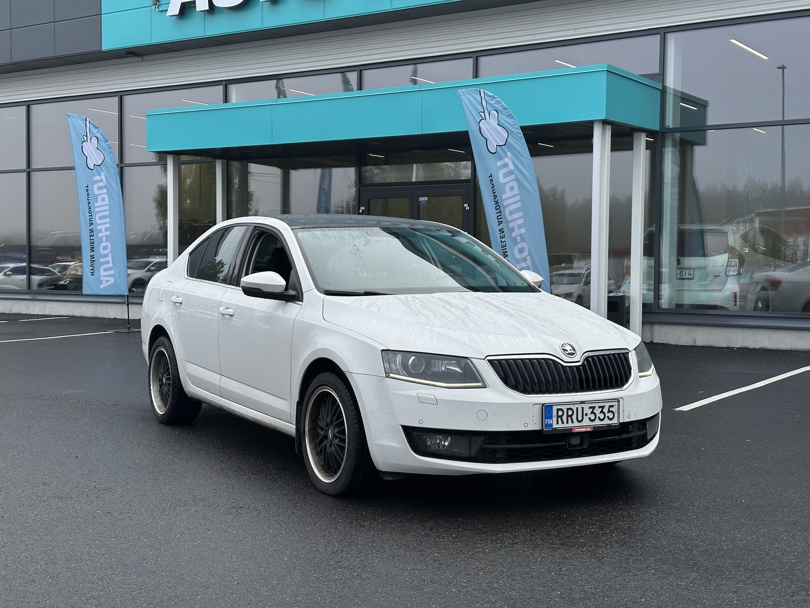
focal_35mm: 48
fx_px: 1123
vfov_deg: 30.3
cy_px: 304
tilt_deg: -0.5
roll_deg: -0.2
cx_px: 405
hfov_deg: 39.7
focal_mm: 6.86
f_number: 1.78
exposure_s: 1/2160
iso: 64
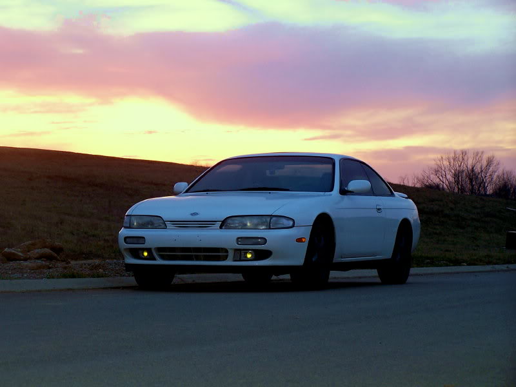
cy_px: 194
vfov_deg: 12.7
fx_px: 1744
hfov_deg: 16.8
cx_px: 258
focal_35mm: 117
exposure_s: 1/15
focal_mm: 19.4
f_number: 3.2
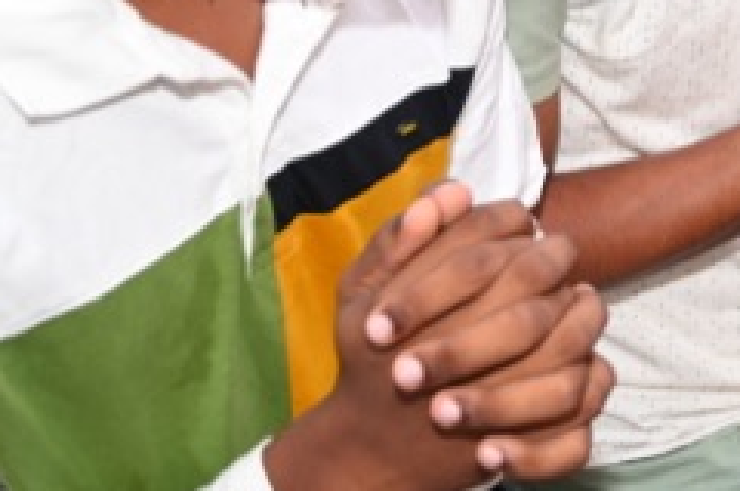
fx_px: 2277
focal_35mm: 111
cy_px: -174
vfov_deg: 11.9
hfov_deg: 17.5
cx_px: 928
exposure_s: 1/125
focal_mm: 38
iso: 640
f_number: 4.5
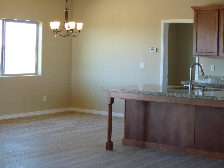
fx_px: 472
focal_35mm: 73
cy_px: 51
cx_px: 163
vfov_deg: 20.1
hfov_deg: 26.4
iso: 250
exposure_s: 1/60
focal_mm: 8.24
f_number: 3.8
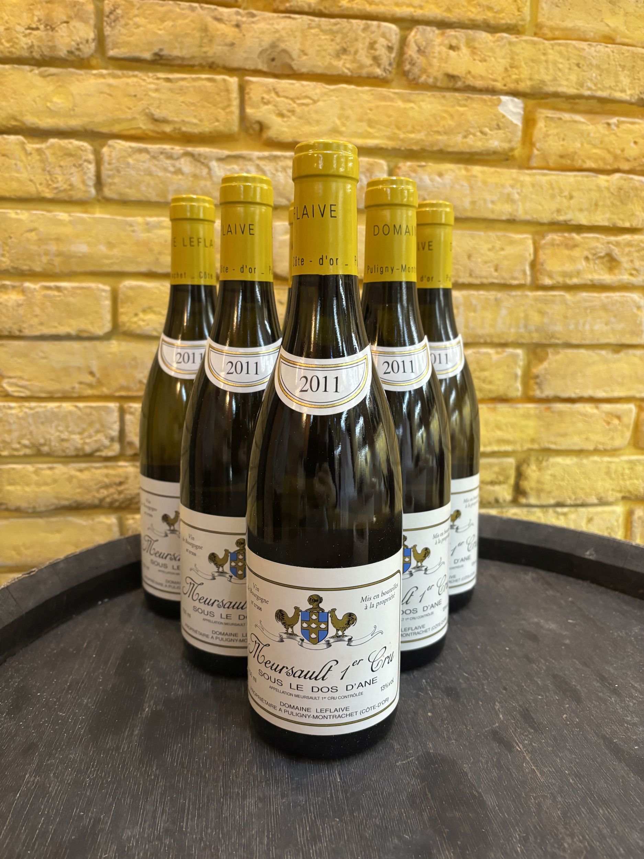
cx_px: 322
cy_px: 430
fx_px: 645
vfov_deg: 67.3
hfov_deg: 53.1
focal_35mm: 26
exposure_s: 1/50
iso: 320
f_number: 1.6
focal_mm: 5.96
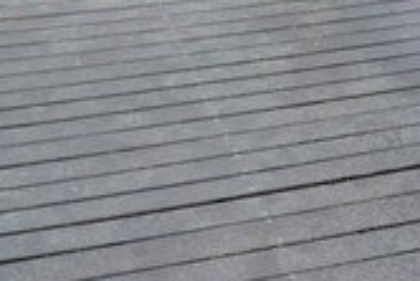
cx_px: 531
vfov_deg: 9.6
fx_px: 1623
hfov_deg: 14.2
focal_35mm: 139
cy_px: -132
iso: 100
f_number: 7.1
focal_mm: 24
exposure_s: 1/200
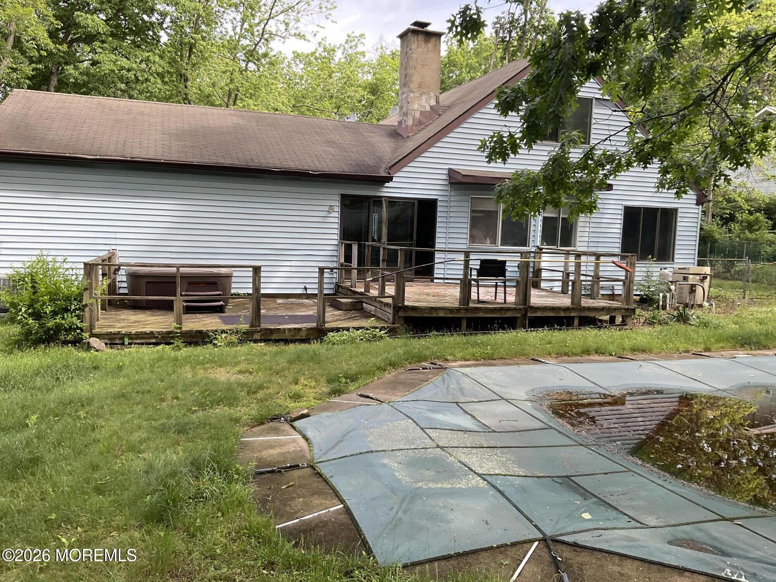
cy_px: 291
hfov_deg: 61.7
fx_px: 650
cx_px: 388
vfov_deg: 48.2
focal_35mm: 29
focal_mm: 3
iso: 16
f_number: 1.8
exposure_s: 1/241
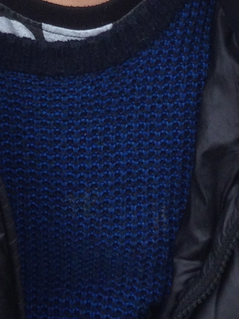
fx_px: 1179
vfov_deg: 13.6
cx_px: 36
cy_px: -272
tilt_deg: -16.9
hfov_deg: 11.5
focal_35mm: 128
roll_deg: -1.8
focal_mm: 4.12
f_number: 2.4
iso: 64
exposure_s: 1/120
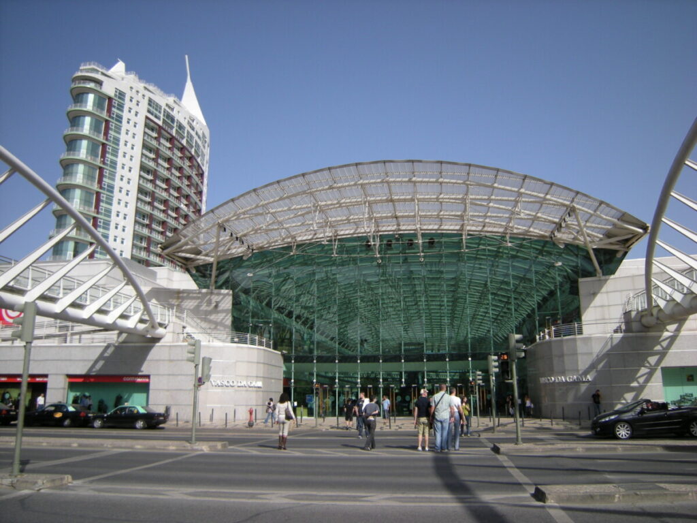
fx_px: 564
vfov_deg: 49.7
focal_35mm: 28
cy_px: 262
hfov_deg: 63.4
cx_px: 348
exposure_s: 1/308
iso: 64
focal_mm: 4.7
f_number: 5.6
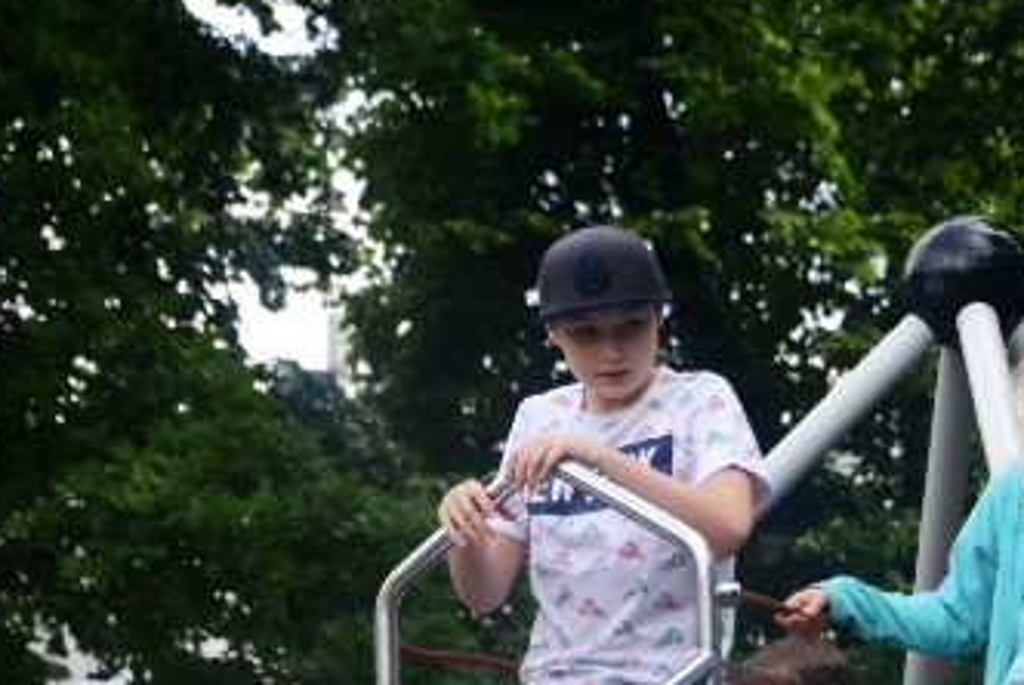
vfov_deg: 4.6
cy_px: 687
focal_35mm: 301
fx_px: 8569
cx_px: 561
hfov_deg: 6.8
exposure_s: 1/400
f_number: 5.3
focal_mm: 100
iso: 250
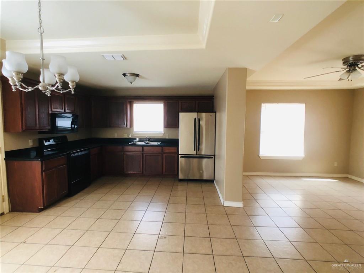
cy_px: 136
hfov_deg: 63.4
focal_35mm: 28
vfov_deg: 49.7
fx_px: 294
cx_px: 182
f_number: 1.8
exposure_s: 1/15
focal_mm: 4
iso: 64
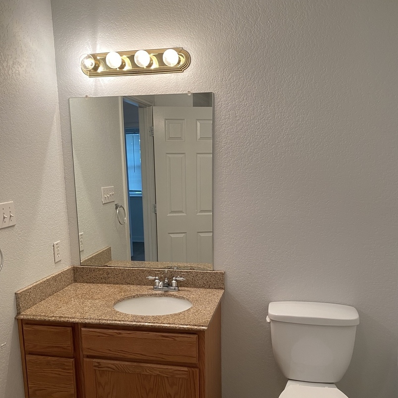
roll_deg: +1.6
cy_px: 241
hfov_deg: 52.5
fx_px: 403
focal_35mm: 31
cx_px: 201
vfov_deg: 52.1
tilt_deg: -12.1
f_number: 1.8
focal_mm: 4.25
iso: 80
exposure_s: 1/60
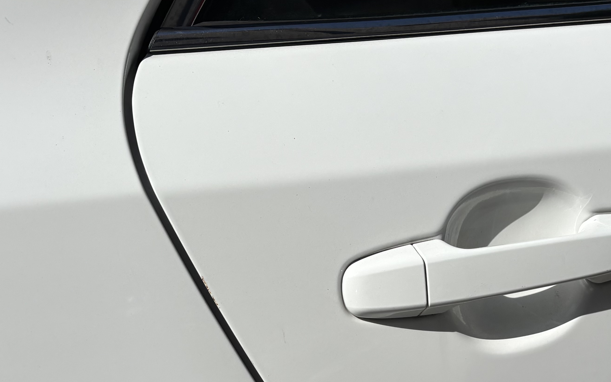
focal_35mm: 60
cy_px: 351
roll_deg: +5.2
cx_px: 355
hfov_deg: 33.9
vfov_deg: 21.1
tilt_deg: -28.4
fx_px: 999
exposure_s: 1/10989
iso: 50
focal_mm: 5.96
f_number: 1.6
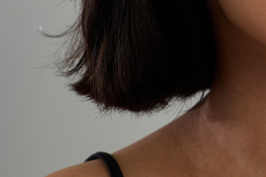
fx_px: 1382
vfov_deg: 7.3
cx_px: 305
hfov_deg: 10.8
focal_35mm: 187
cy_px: -24
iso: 400
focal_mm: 50
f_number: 5
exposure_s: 1/100
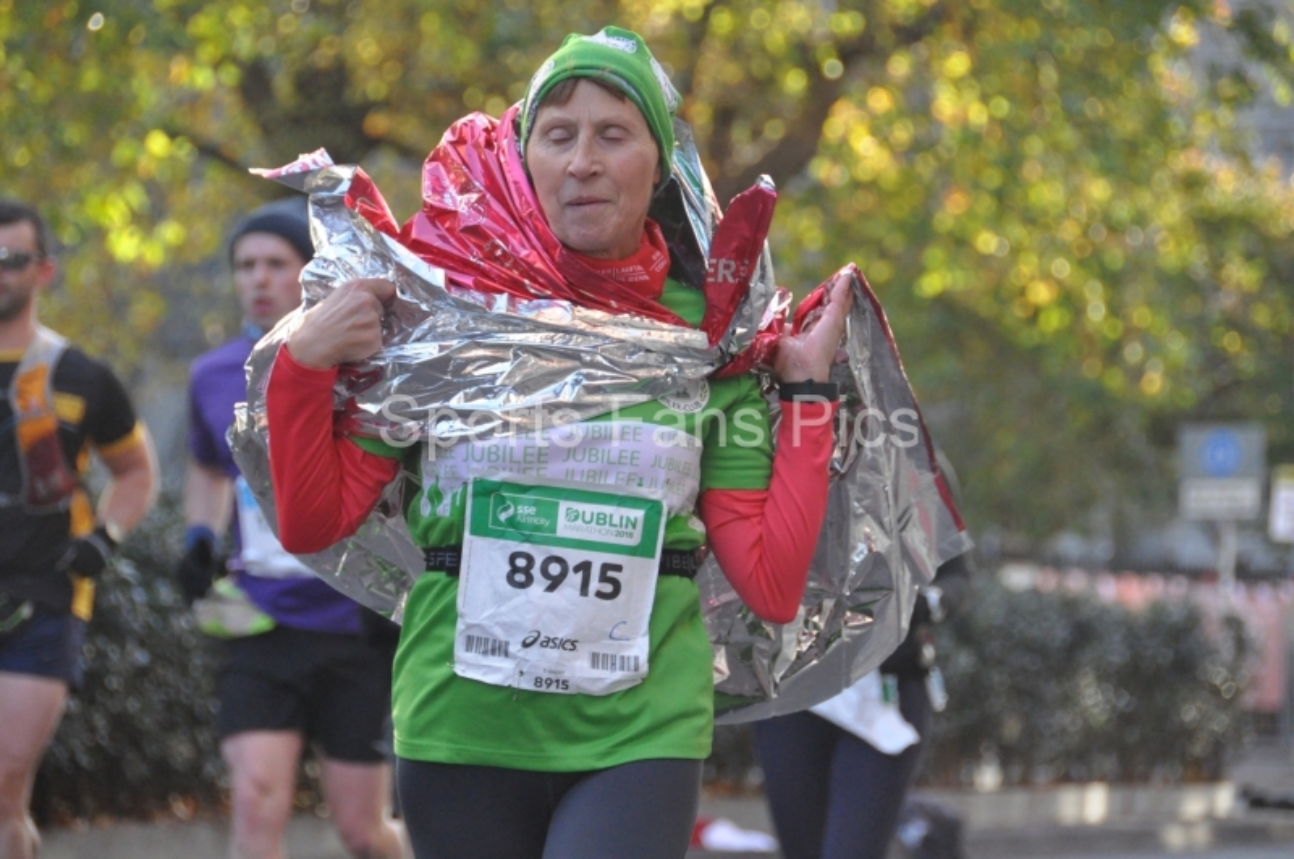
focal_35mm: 202
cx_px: 647
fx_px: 7268
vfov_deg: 6.8
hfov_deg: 10.2
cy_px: 430
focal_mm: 135
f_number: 5.6
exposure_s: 1/640
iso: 2000
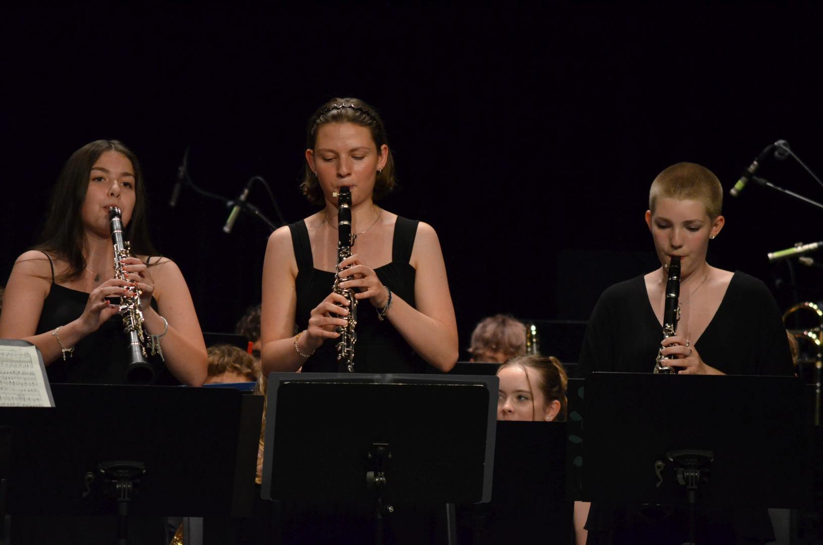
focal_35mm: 360
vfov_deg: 3.8
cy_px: 272
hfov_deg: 5.7
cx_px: 412
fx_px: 8212
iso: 2500
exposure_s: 1/320
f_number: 5.3
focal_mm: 240
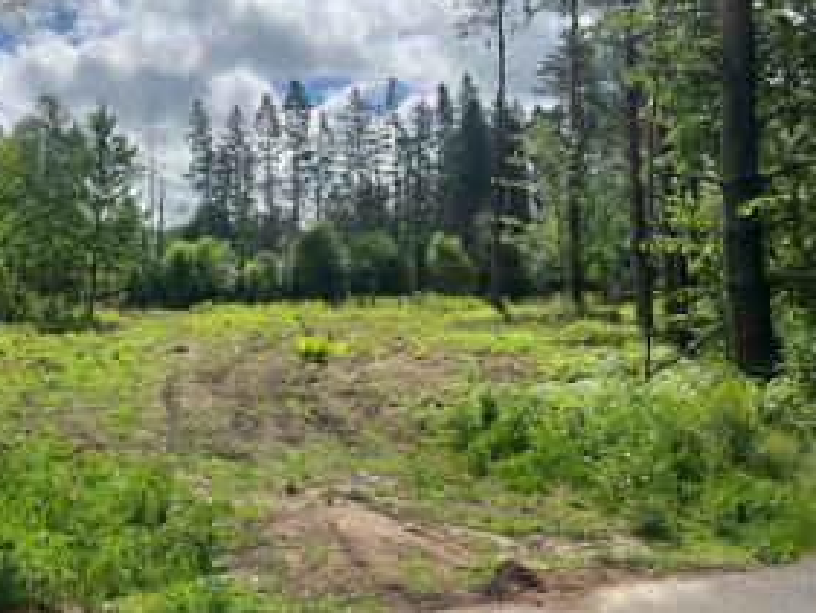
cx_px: 282
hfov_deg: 49.4
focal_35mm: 37
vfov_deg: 38.5
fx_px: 873
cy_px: 238
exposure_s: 1/8696
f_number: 1.5
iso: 50
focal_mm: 5.7
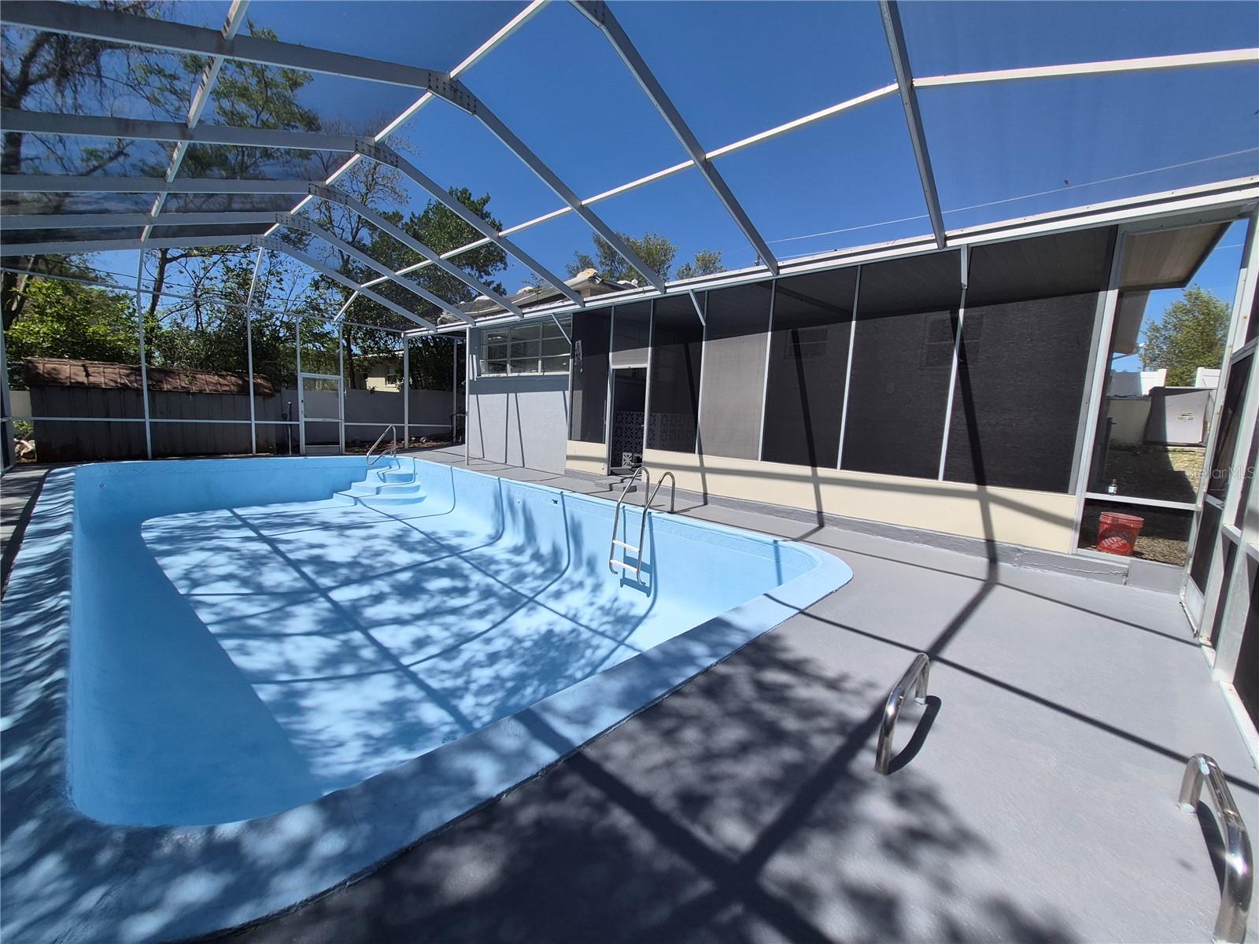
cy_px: 472
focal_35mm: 13
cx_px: 630
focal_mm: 1.74
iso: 50
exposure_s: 1/1996
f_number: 2.2
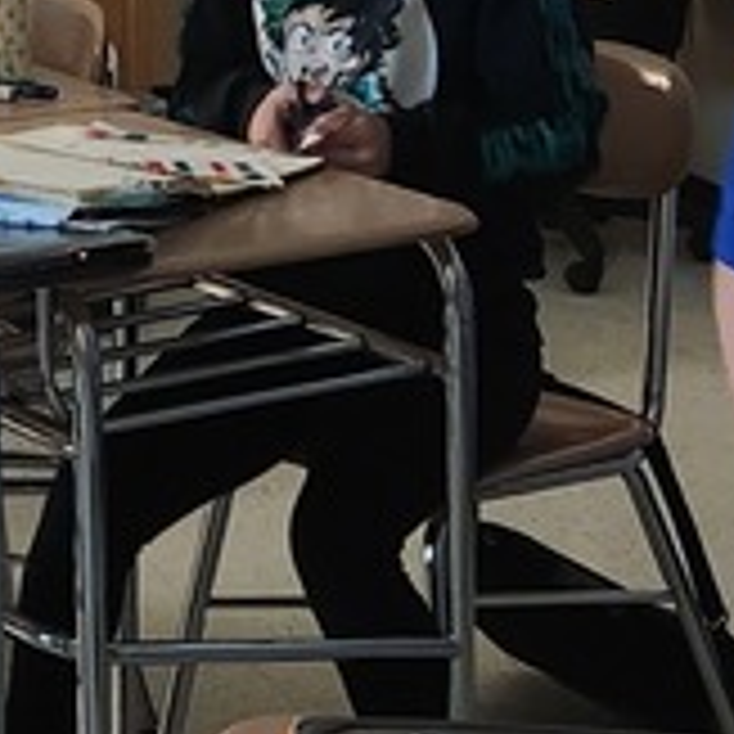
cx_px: 86
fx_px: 3071
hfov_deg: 13.5
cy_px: -248
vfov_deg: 13.1
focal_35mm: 128
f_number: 1.8
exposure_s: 1/25.7
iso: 640
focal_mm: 5.4
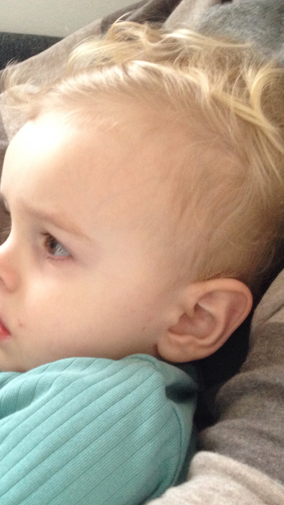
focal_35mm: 51
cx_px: 44
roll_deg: -4.0
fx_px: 683
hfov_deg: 23.1
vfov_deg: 40.6
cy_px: 252
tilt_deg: -30.2
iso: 250
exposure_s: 1/20
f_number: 2.4
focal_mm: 4.28
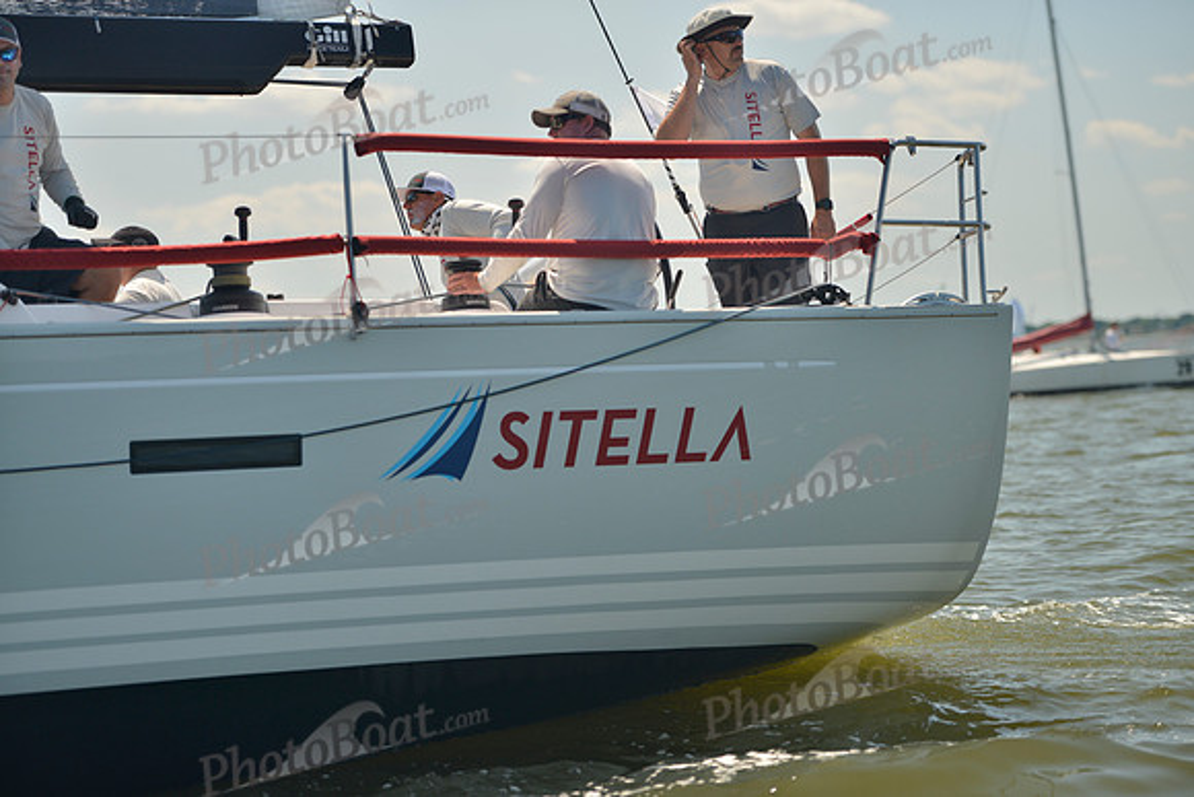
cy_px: 398
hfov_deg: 18.6
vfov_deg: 12.5
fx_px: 3649
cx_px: 597
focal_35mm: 110
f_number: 3.2
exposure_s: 1/1250
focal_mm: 110
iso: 200
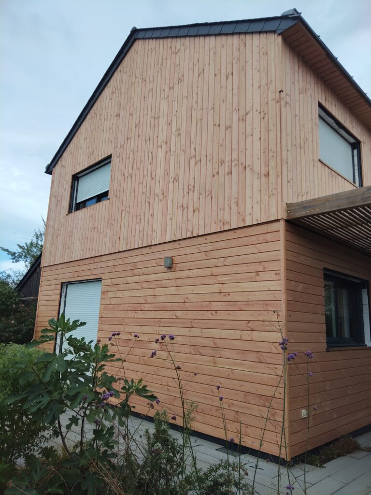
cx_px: 186
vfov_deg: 69.4
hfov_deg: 54.9
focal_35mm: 25
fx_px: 357
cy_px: 248
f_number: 1.8
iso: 100
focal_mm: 4.15
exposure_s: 1/835
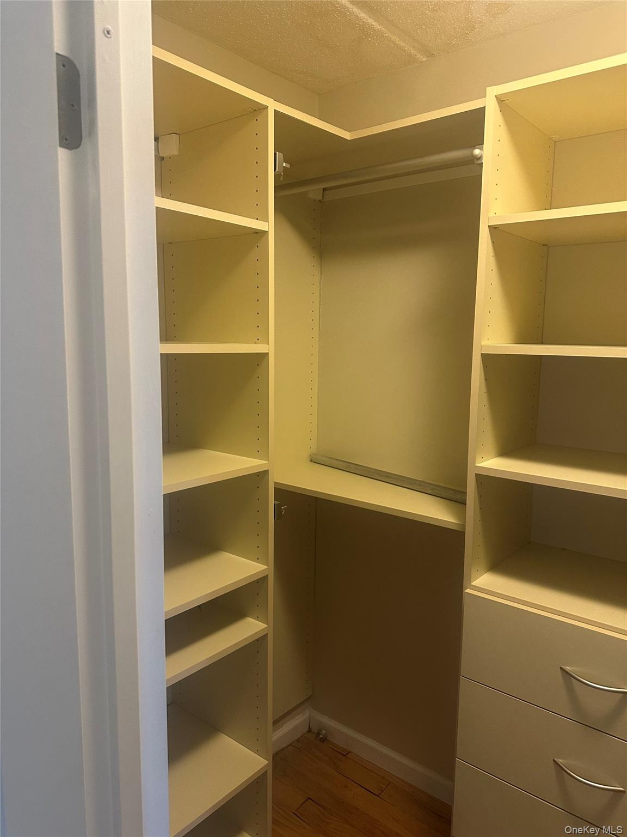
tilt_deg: -6.1
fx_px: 580
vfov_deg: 71.6
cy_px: 418
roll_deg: -1.6
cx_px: 314
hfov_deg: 56.8
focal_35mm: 24
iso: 320
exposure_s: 1/60
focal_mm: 6.86
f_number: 1.78
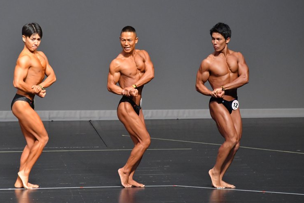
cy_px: 98
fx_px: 2770
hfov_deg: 6.3
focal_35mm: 328
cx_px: 147
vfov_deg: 4.2
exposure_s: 1/400
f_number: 5.6
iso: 9000
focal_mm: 210
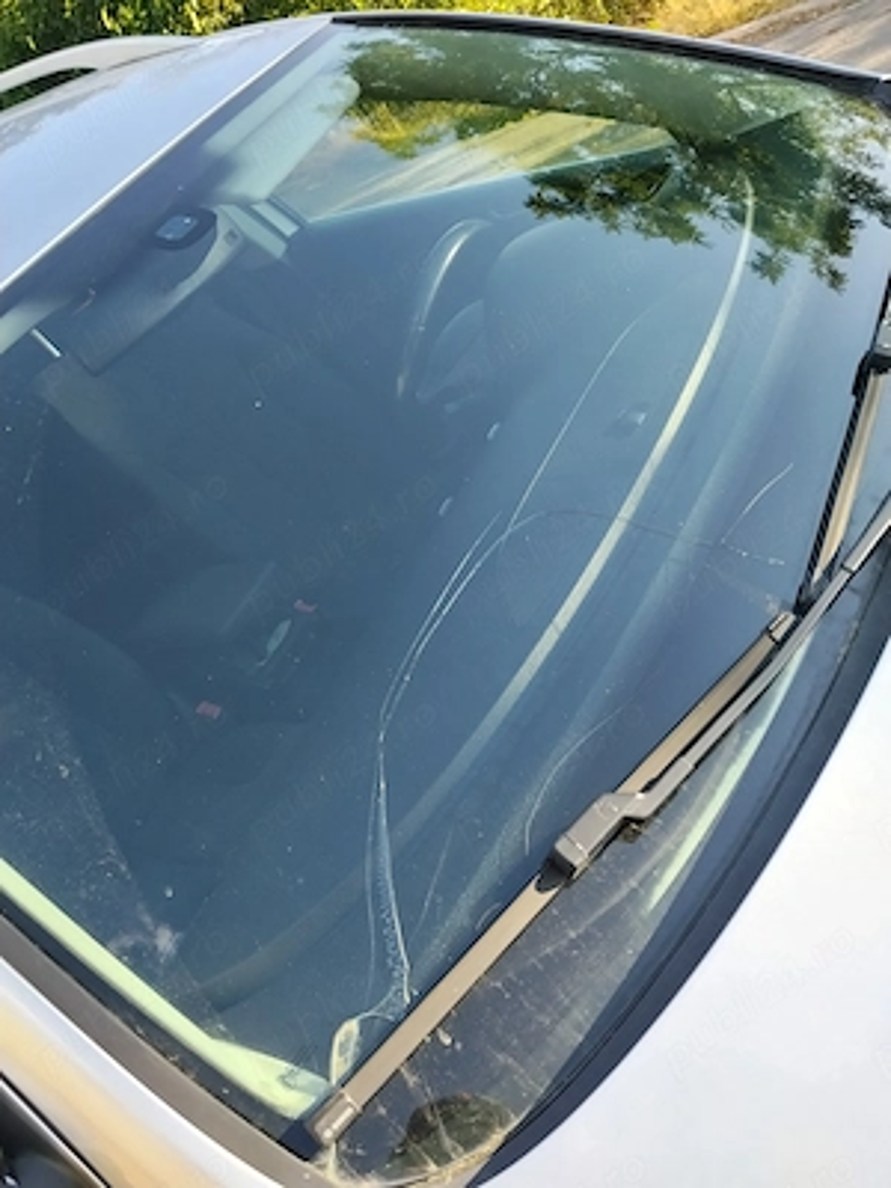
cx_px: 446
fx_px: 995
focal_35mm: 29
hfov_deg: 48.2
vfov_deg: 61.7
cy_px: 594
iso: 50
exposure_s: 1/264
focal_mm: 4.22
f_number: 1.8
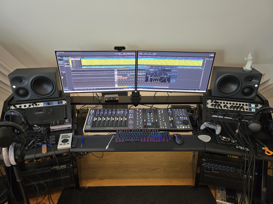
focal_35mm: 23
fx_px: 181
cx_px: 136
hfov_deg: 73.9
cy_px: 102
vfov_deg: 58.9
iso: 400
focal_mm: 6.3
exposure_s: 1/100
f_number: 1.7
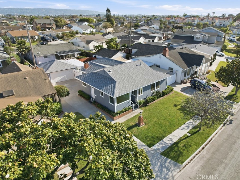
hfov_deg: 71.4
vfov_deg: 56.8
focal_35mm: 24
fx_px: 166
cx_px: 132
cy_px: 90
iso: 200
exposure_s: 1/1250
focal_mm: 8.4
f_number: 2.8
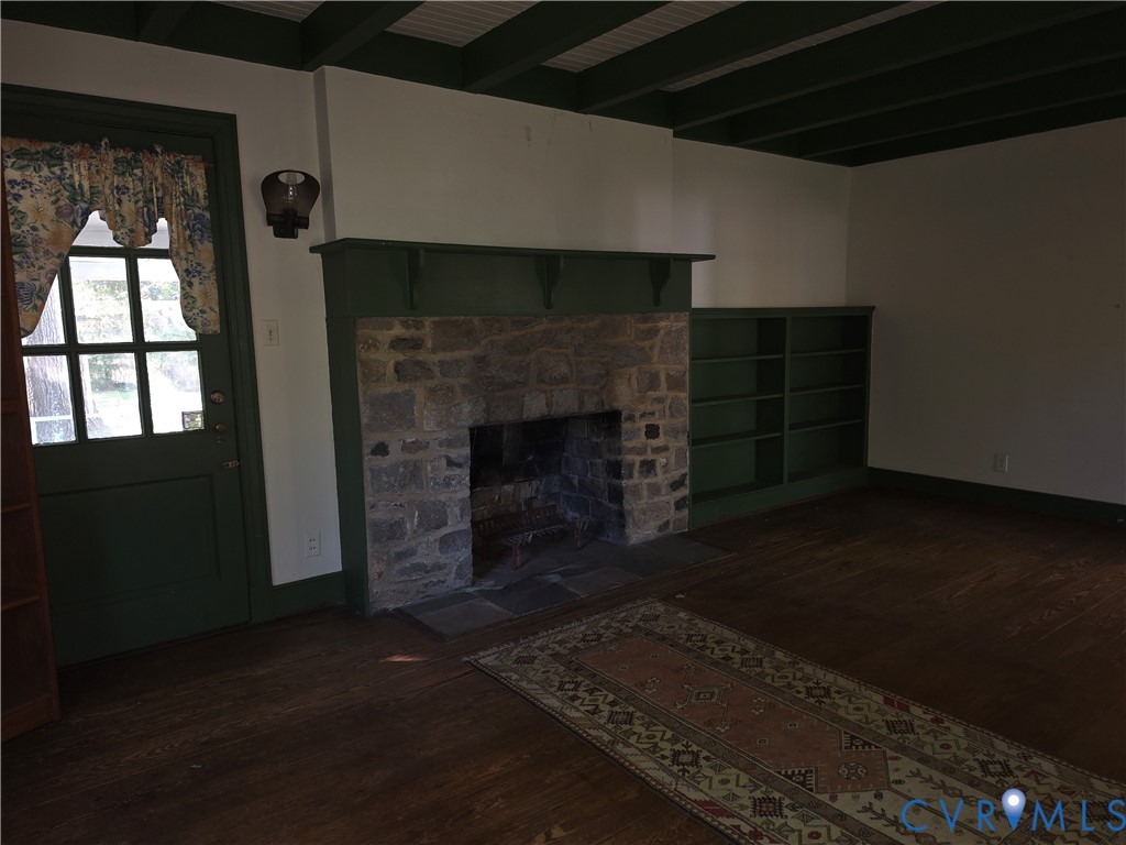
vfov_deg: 58.9
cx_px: 563
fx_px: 748
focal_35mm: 23
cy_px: 422
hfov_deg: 73.9
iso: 200
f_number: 1.4
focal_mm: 6.5
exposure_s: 1/22.6
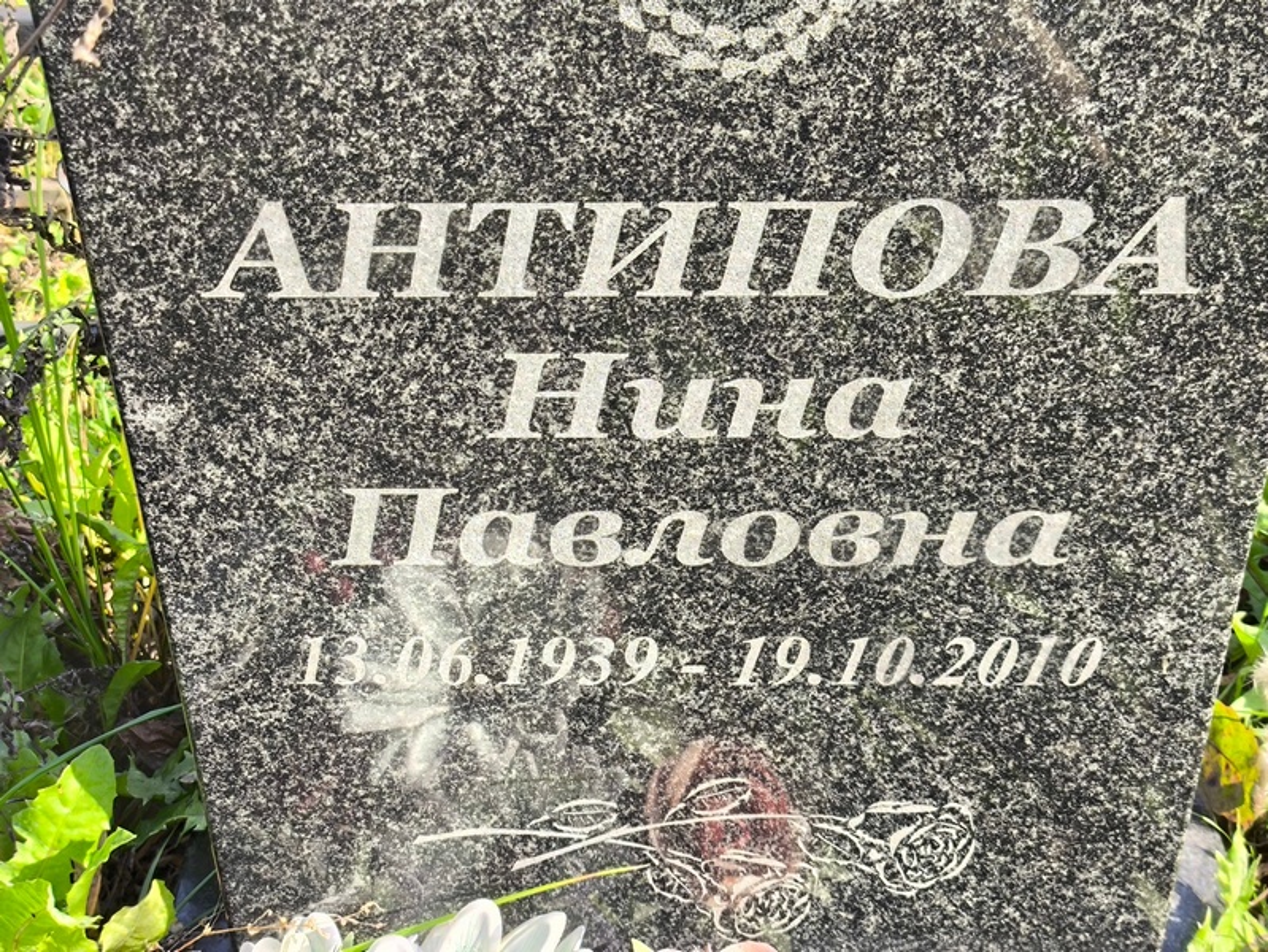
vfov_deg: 29.1
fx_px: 1832
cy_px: 476
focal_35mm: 50
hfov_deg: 38.2
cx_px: 634
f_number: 1.7
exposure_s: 1/138
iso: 50
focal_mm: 4.71
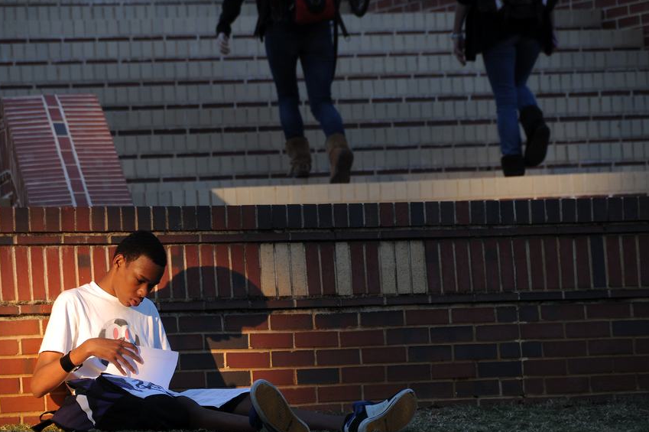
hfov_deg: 5.5
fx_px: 6702
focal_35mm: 372
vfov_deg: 3.7
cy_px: 262
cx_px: 272
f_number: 6.3
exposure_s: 1/125
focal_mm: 200
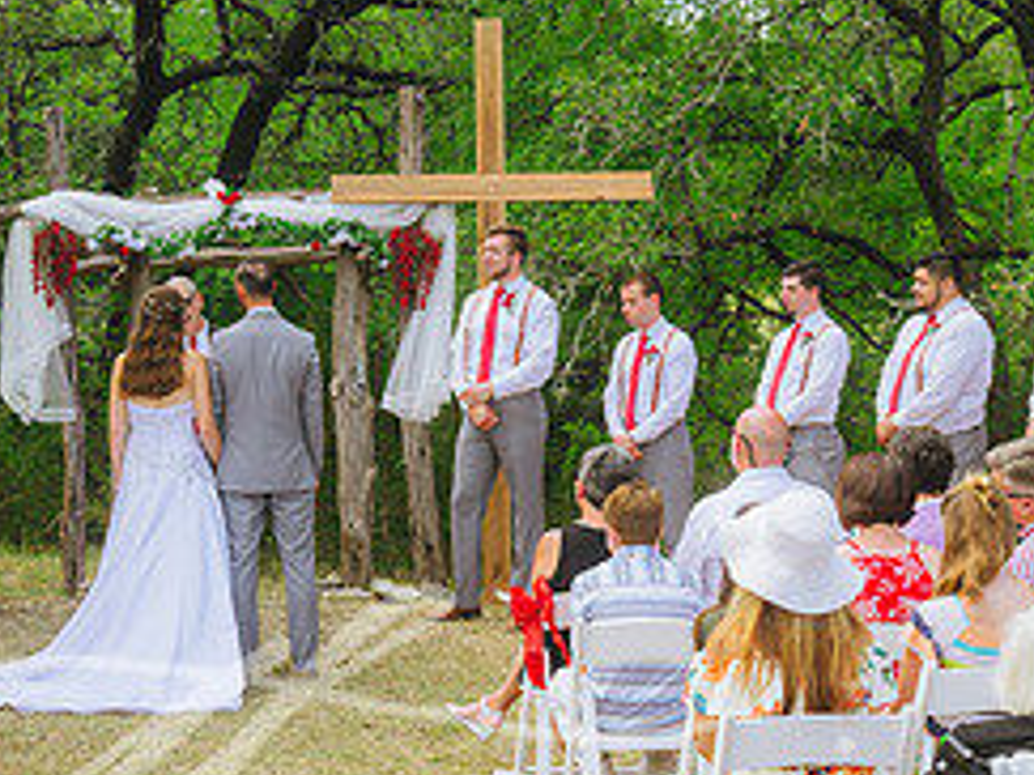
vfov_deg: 14.6
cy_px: 343
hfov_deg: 19.3
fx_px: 3015
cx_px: 209
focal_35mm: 101
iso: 125
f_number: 5.6
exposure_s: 1/250
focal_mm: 44
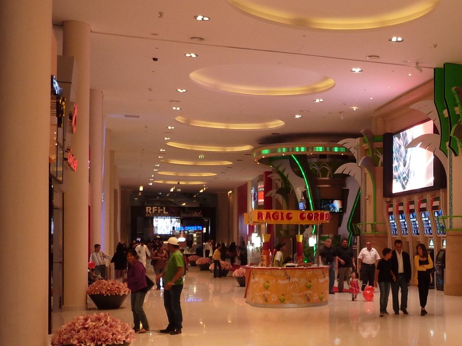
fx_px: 641
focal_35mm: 48
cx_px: 425
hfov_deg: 36.9
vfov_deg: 30.0
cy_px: 235
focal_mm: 4.1
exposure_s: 1/30
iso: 125
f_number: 3.3
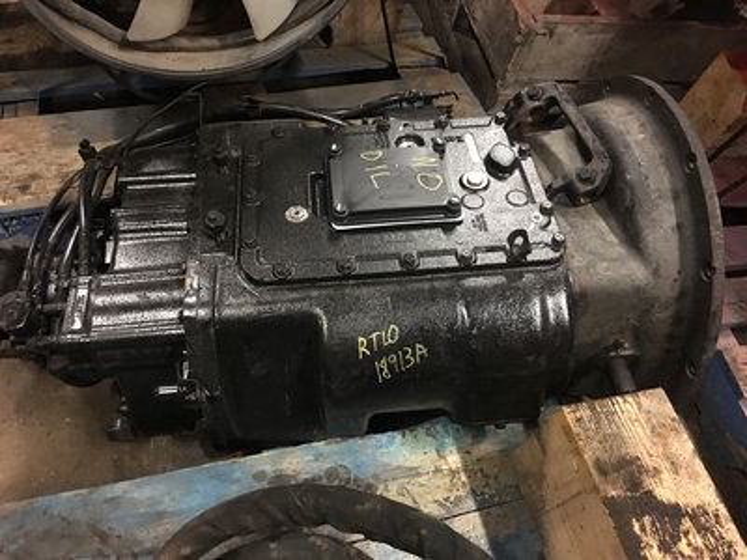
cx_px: 374
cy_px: 280
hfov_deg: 61.7
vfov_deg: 48.2
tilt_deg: -54.5
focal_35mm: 29
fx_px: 626
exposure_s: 1/4
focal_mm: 4.15
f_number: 2.2
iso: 80
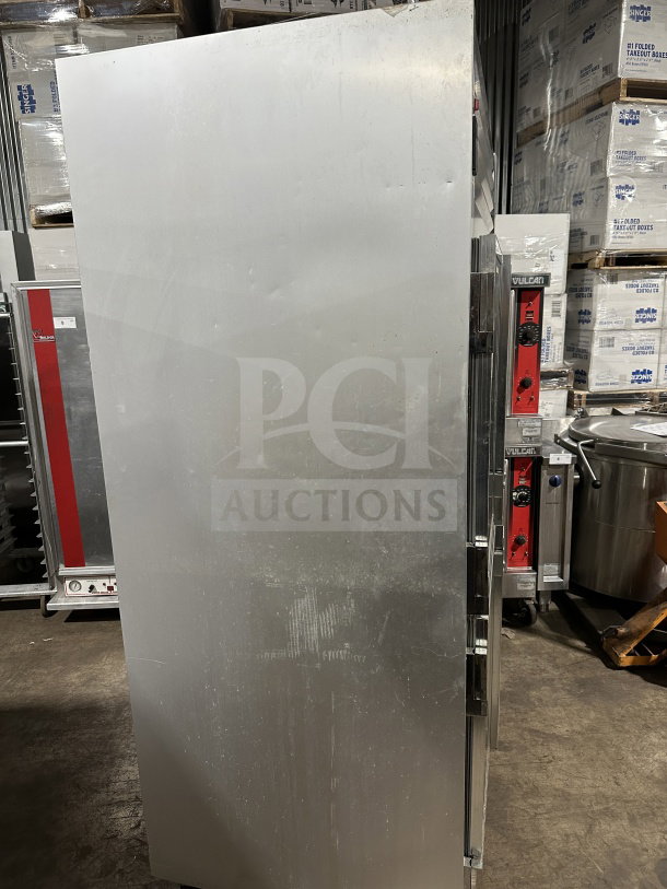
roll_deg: +2.0
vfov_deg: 71.6
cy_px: 444
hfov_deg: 56.8
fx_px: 616
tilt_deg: -11.3
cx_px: 334
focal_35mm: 24
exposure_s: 1/60
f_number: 1.78
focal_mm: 6.86
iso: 250
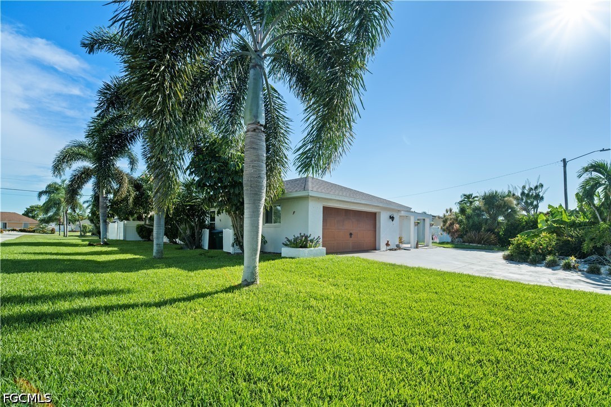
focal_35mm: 14
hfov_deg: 104.3
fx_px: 238
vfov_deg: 81.2
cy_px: 204
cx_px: 306
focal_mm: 14
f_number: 8
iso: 400
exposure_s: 1/640
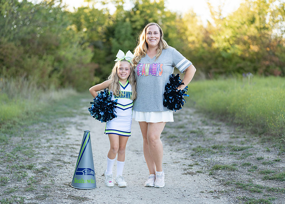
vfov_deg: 23.0
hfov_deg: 31.8
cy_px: 109
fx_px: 501
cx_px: 149
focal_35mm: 62
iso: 100
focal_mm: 50
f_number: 1.2
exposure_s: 1/1000
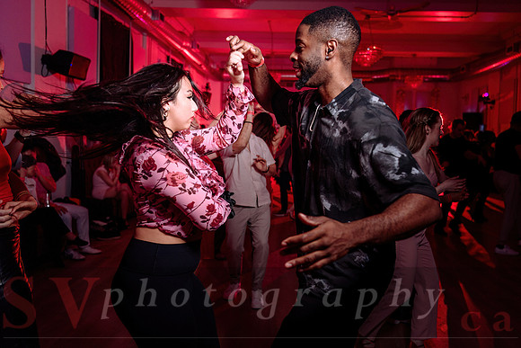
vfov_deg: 39.5
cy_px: 166
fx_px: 484
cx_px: 272
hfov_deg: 56.5
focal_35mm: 33
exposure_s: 1/80
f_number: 2.8
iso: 500
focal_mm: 32
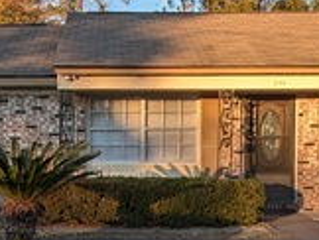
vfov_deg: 18.6
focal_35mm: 79
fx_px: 729
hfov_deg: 24.6
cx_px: 124
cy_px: 175
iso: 50
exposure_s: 1/584
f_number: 2.2
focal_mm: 2.35
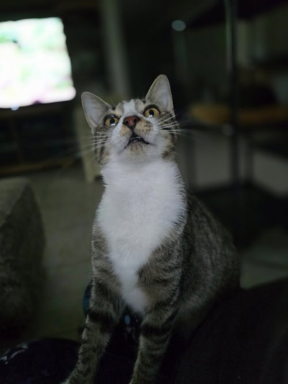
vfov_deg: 73.9
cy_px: 192
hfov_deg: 58.9
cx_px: 144
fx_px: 255
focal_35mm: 23
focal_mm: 6.3
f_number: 1.7
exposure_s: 1/60
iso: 1600
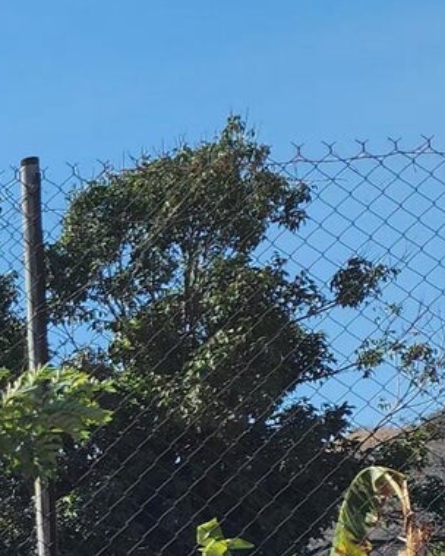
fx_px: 2074
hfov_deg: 9.7
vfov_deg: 14.5
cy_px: 754
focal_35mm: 126
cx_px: -844
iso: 12
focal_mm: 6.4
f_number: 1.8
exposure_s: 1/1225
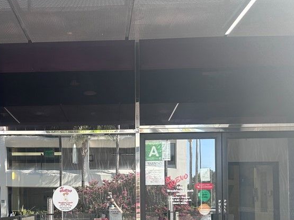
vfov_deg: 29.2
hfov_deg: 39.0
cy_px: 190
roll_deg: +0.3
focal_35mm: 48
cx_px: 89
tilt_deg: +0.6
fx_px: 408
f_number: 1.5
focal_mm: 5.7
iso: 50
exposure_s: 1/218
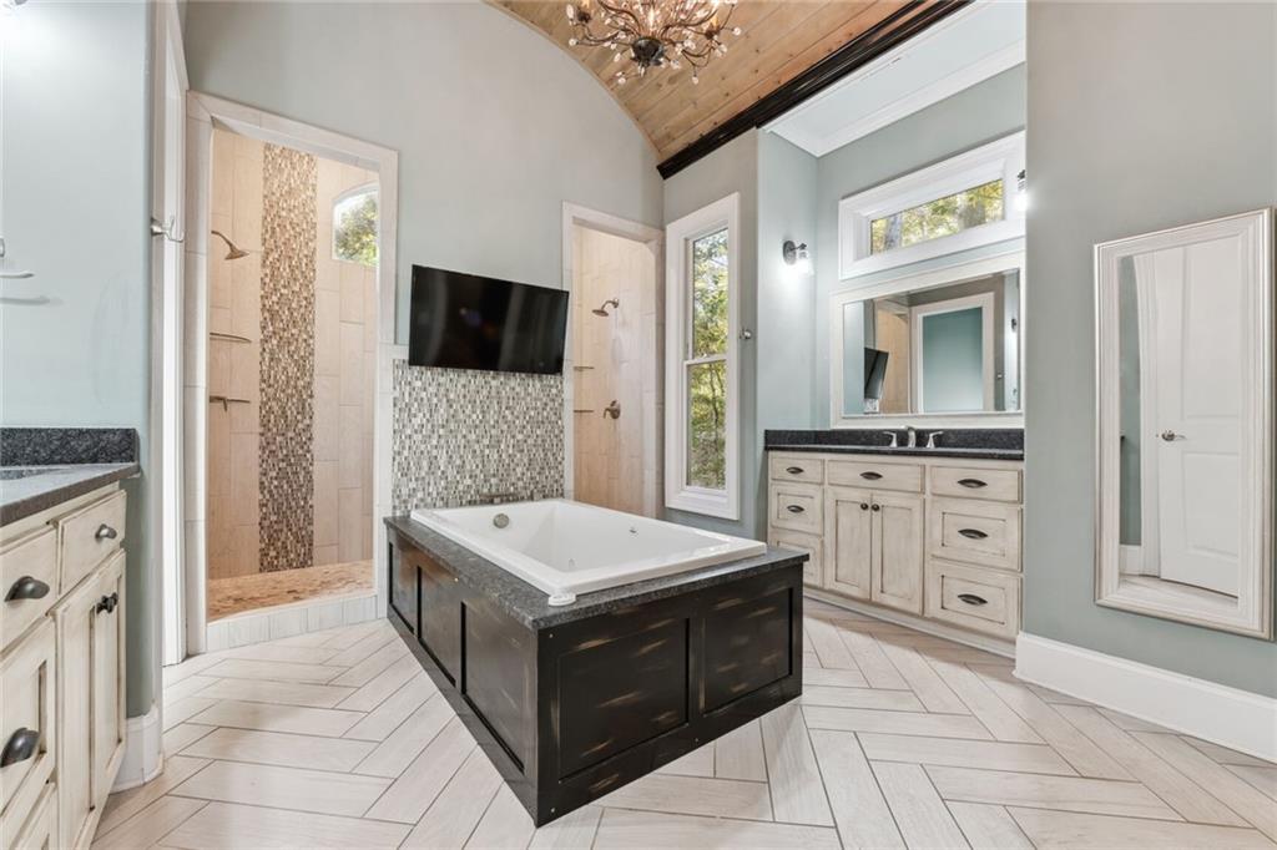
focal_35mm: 14
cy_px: 425
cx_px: 638
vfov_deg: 81.2
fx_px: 496
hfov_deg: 104.3
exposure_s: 1/3.33
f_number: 8
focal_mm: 14
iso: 100
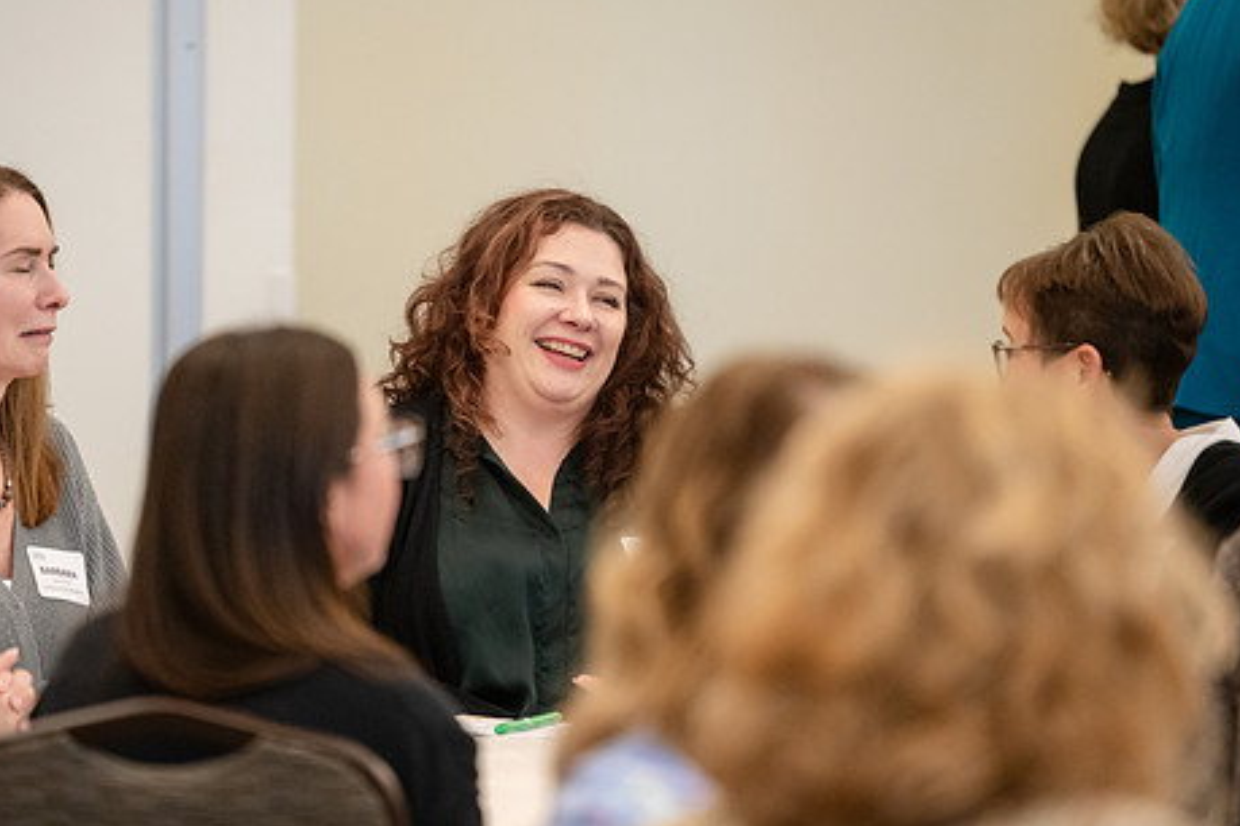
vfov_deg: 5.3
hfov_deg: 8.0
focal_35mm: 257
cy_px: 447
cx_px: 494
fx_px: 8852
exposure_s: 1/400
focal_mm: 200
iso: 4000
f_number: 2.8
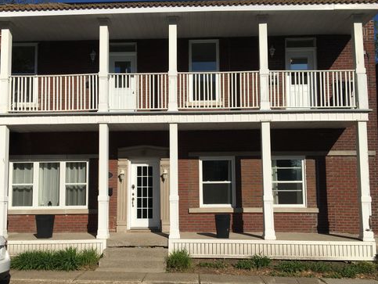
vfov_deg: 39.6
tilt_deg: +5.8
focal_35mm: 36
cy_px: 166
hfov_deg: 51.3
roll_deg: +0.8
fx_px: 393
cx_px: 172
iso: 25
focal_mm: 4.15
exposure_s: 1/4808
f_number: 2.2
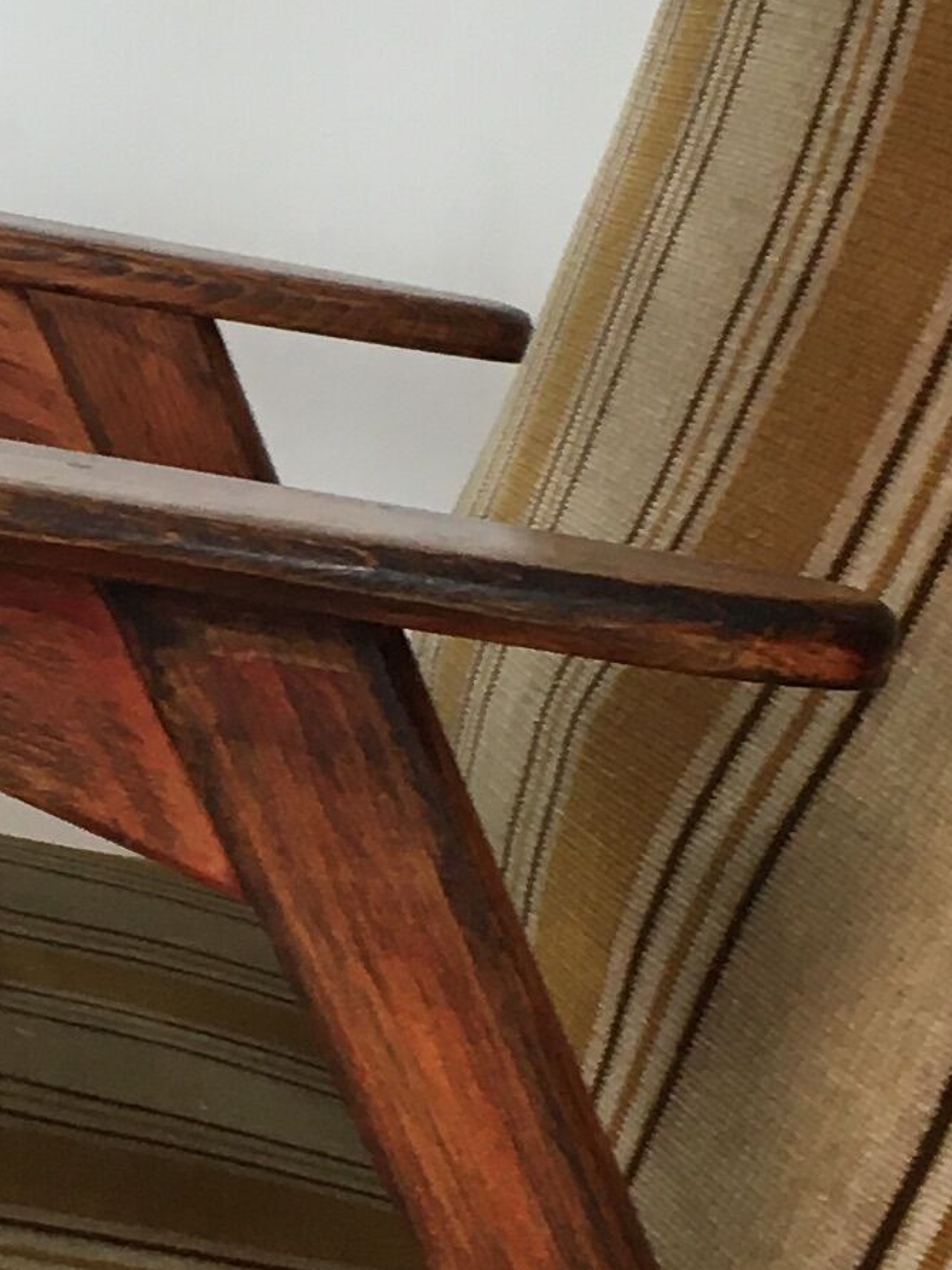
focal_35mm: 131
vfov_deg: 15.1
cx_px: -101
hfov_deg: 11.2
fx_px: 4807
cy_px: 708
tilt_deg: -11.3
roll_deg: +1.6
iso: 25
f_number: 2.2
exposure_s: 1/33
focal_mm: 4.15
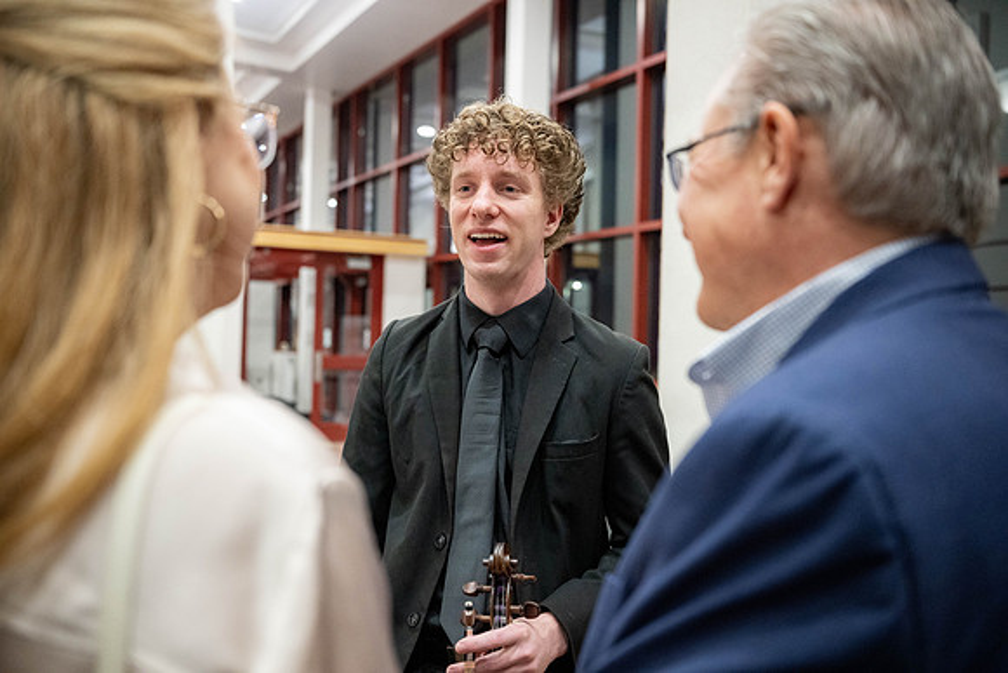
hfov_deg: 58.0
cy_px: 336
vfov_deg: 40.6
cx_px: 504
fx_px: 910
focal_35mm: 32
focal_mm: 32.5
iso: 4000
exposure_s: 1/250
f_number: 2.8
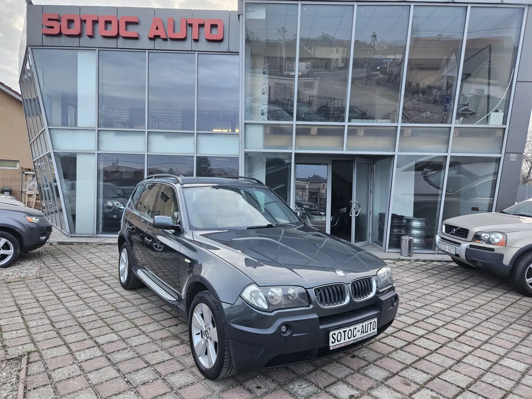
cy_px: 200
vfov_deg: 58.9
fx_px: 353
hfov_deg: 73.9
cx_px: 266
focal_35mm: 23
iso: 125
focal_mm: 5.4
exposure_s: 1/100
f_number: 1.8
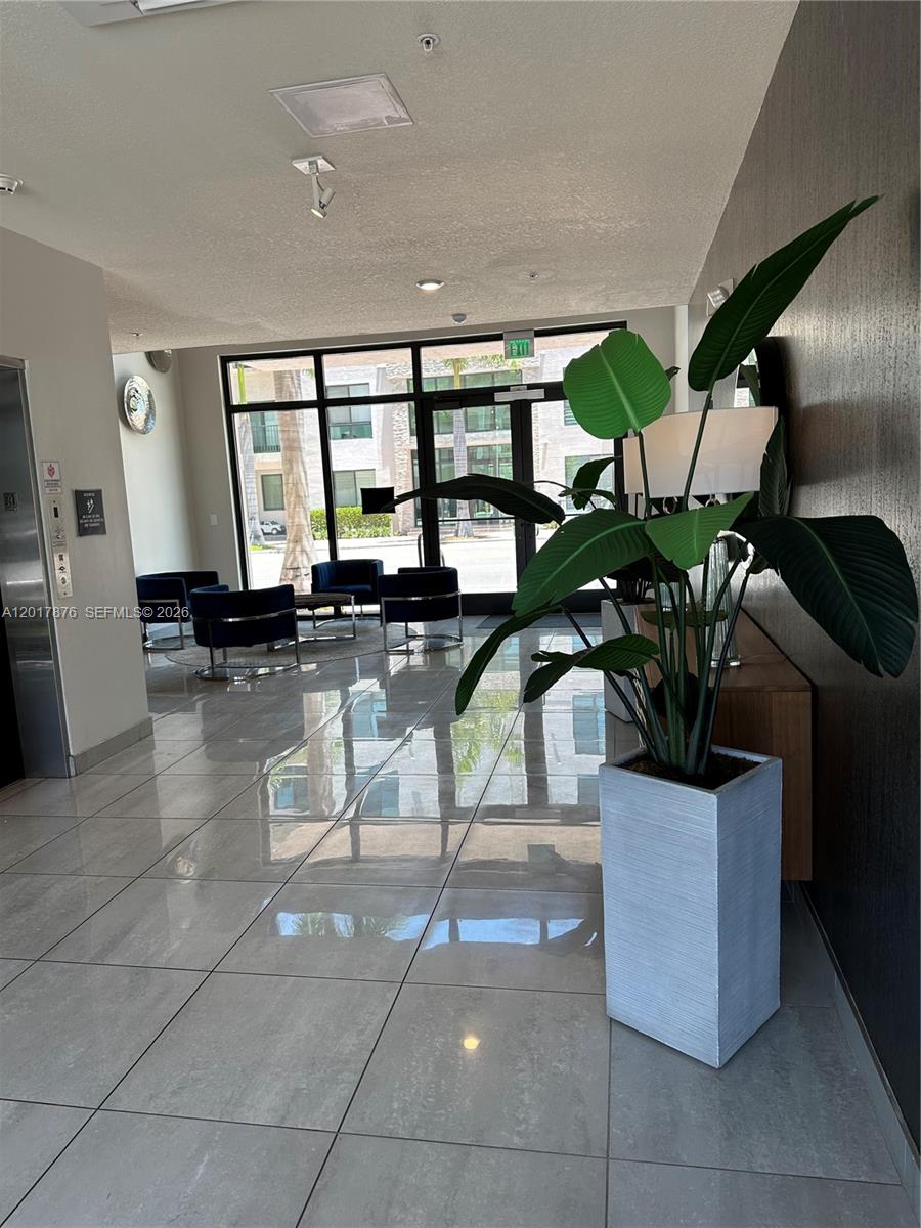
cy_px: 614
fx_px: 851
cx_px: 460
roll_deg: +2.6
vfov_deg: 71.6
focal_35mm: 24
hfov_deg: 56.8
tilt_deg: -7.8
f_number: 1.78
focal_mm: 6.86
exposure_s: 1/349
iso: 80
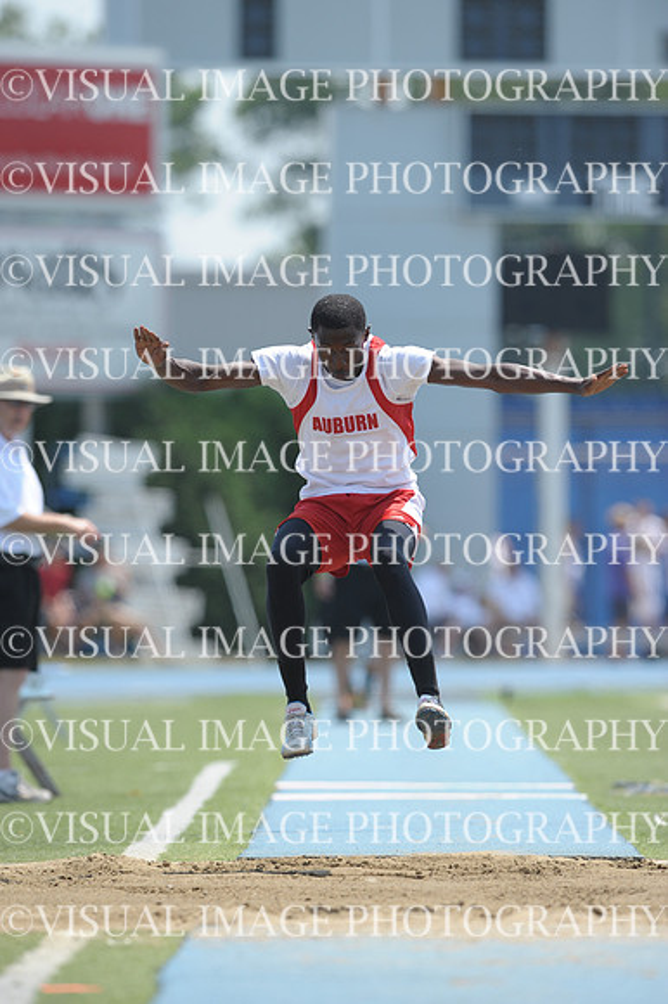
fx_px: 11146
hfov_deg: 3.4
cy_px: 502
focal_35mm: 400
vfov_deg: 5.2
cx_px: 334
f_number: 5
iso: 400
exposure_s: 1/2000
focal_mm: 400
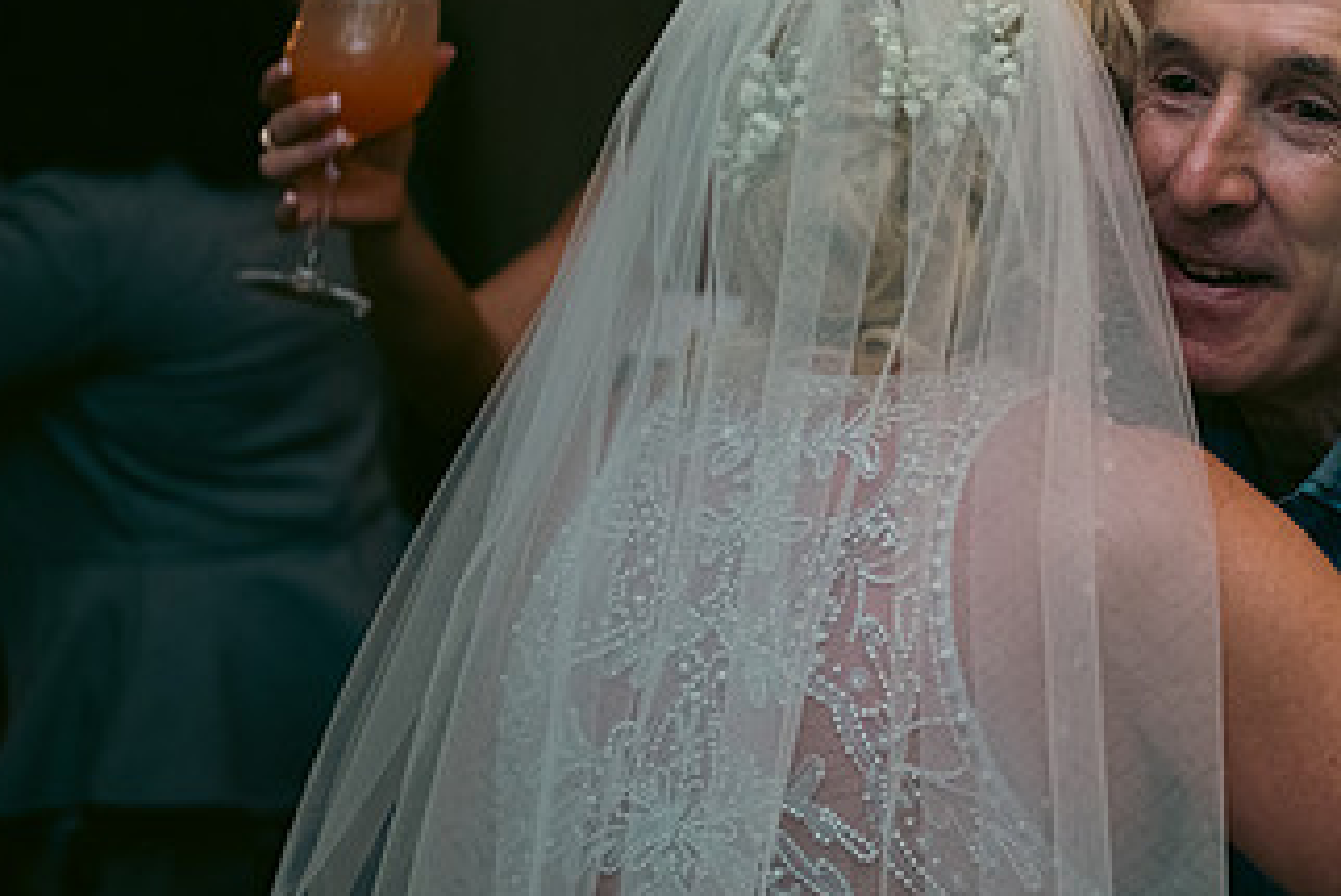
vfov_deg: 12.7
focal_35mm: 108
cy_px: 415
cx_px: 1149
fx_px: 4025
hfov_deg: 18.7
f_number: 3.5
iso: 800
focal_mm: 60
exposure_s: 1/160
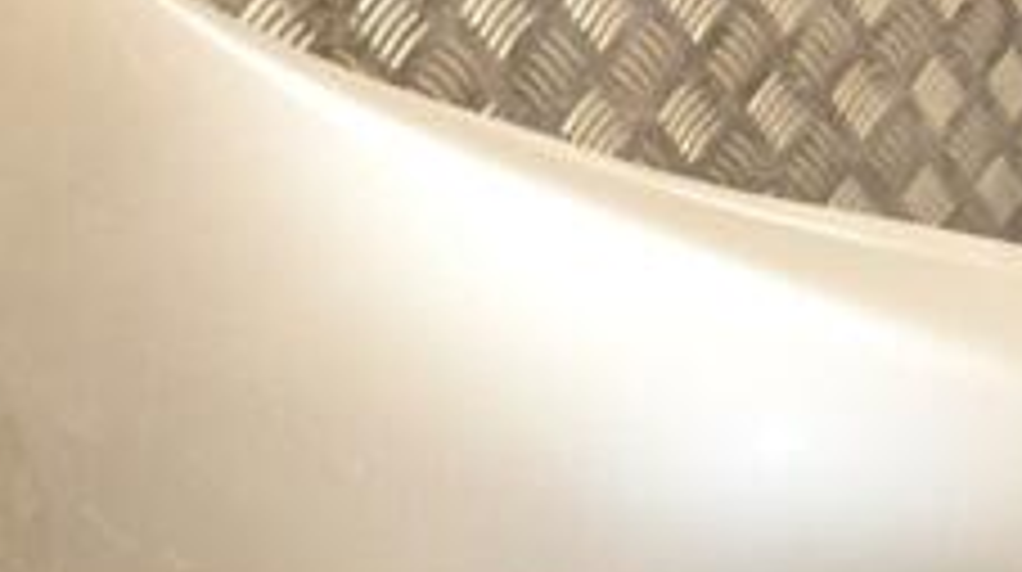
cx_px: 626
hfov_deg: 24.3
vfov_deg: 13.4
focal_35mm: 87
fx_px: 2365
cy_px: 667
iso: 800
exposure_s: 1/200
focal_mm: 21
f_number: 5
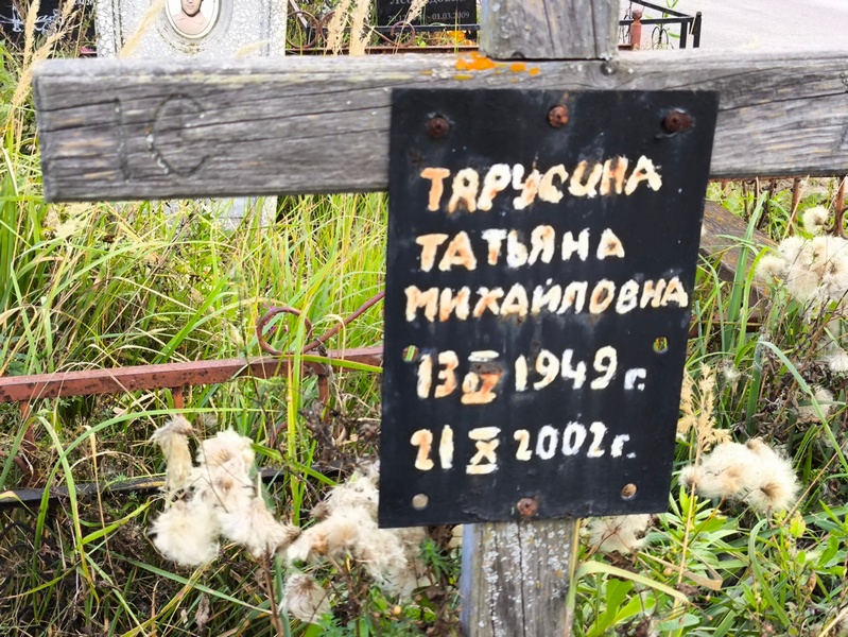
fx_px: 1225
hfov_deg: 38.2
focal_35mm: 50
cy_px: 318
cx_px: 424
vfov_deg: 29.1
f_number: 1.7
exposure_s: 1/120
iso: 50
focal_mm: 4.71
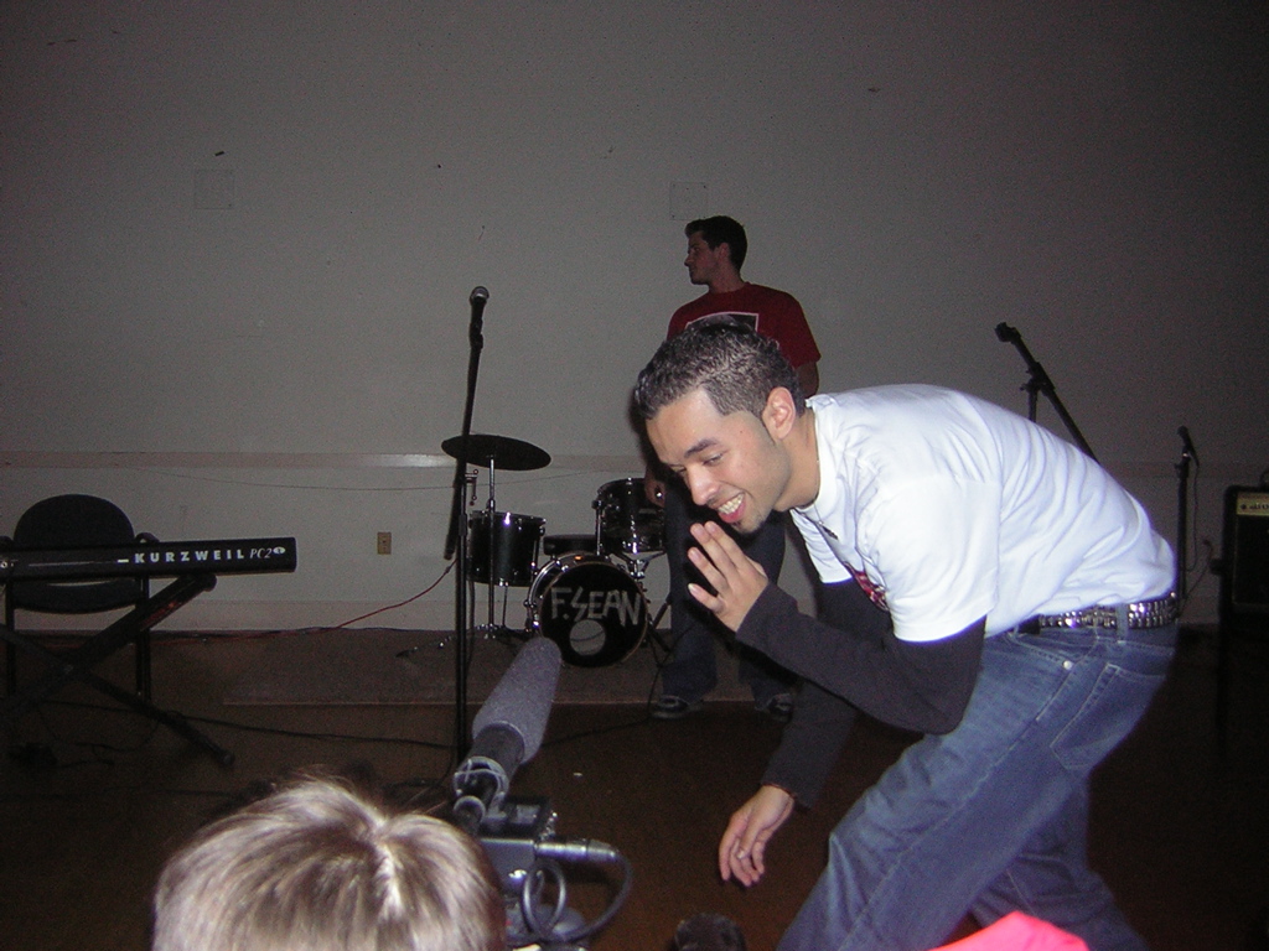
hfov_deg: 51.4
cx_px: 634
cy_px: 476
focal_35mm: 36
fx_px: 1320
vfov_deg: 39.7
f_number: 2.6
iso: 102
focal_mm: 4.7
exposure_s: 1/60.1
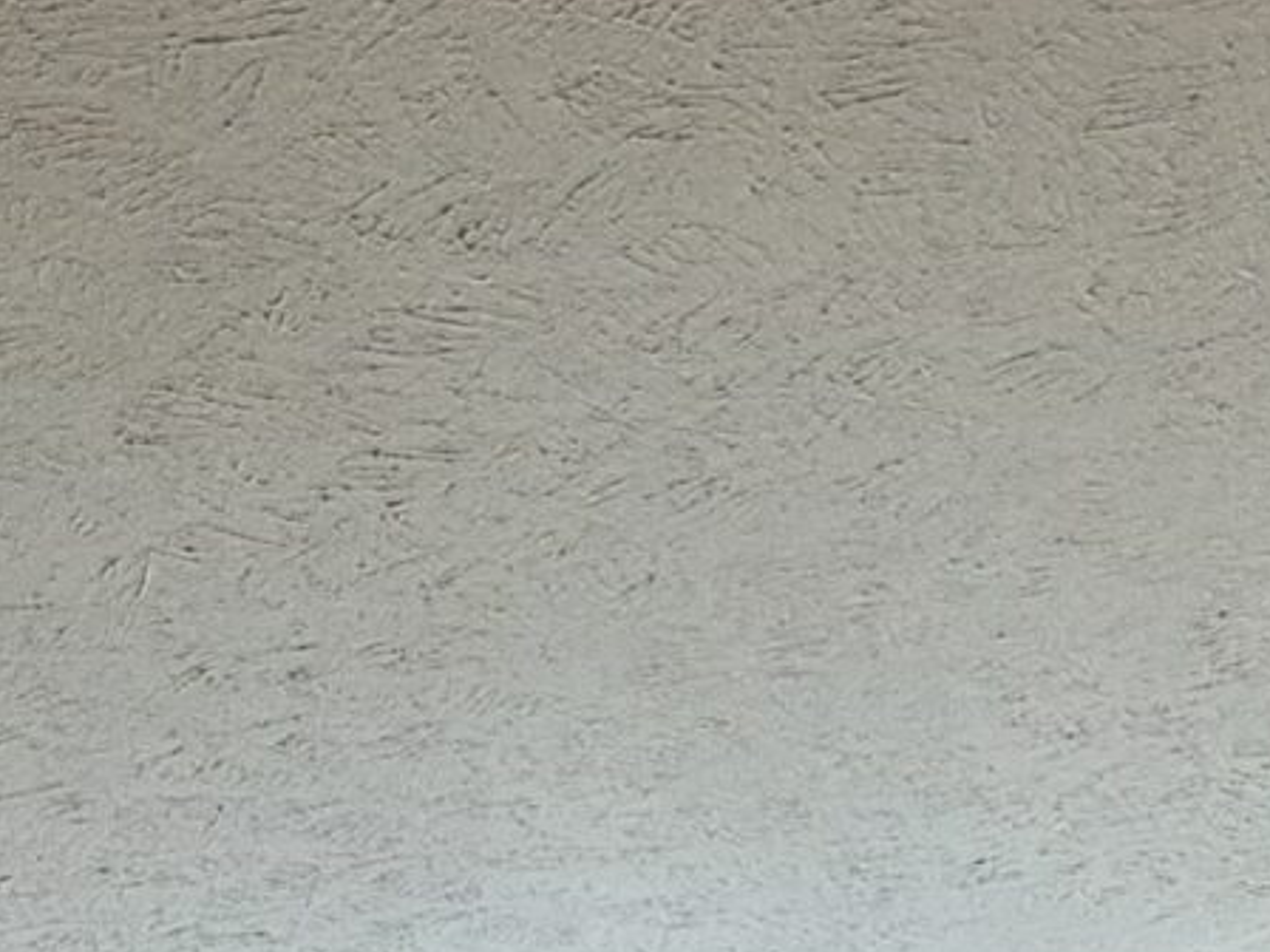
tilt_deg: +2.0
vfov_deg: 15.0
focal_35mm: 80
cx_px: 82
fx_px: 2935
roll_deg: +1.2
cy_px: 1896
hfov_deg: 23.6
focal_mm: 2.22
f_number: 2.2
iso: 80
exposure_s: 1/120
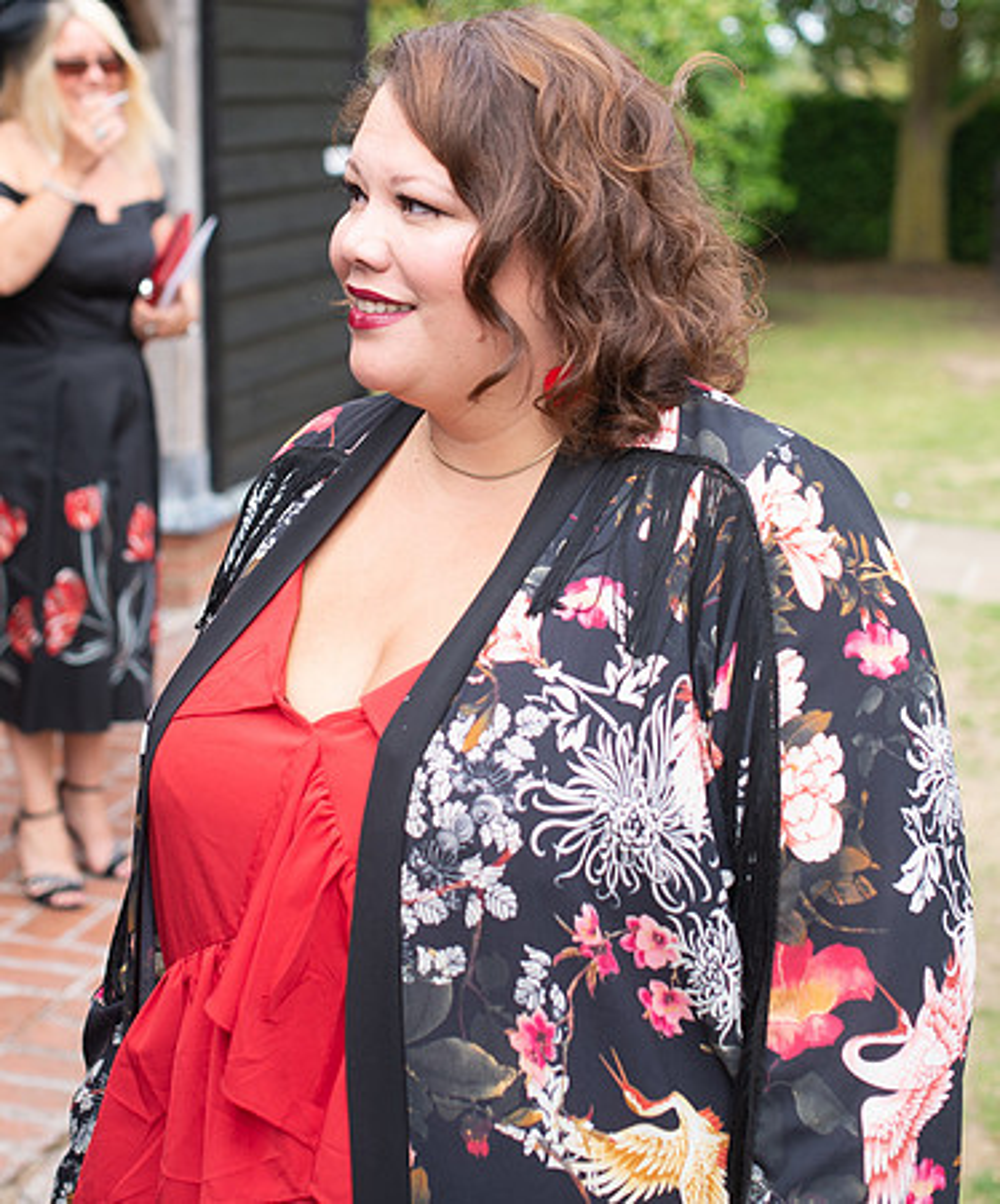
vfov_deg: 26.6
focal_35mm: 70
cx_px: 444
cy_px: 340
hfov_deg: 22.4
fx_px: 2519
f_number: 2.8
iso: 100
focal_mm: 35
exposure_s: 1/250
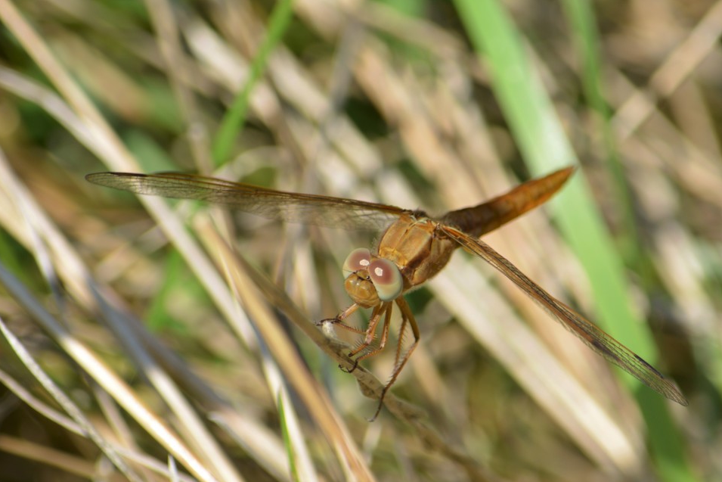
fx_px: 9066
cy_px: 241
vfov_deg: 3.0
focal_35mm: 452
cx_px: 360
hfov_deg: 4.6
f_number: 8
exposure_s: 1/160
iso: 100
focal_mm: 300
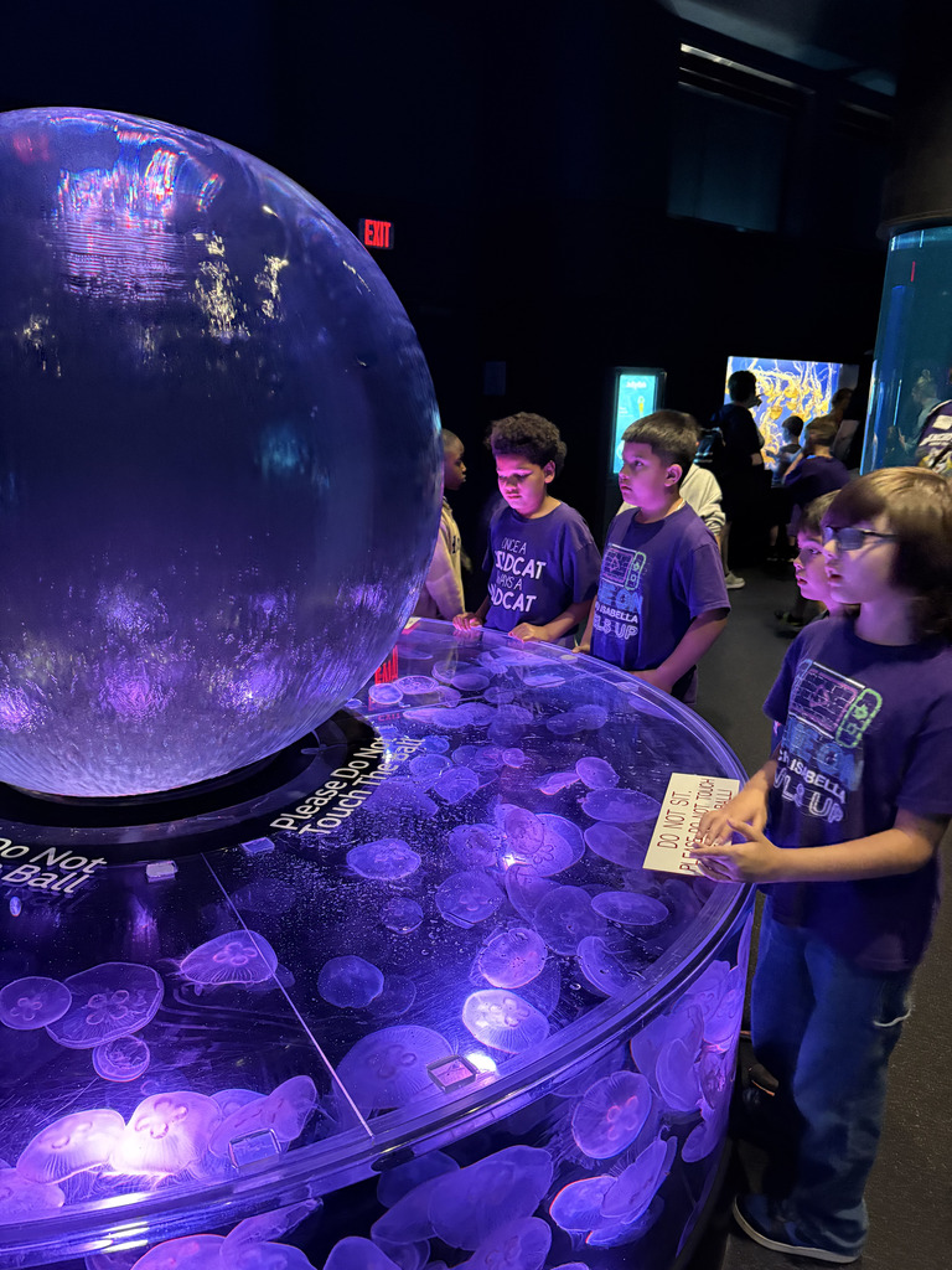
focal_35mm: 26
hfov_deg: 53.1
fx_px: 953
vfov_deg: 67.3
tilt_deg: -15.3
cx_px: 476
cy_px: 635
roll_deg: -1.3
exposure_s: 1/25
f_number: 1.6
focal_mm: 5.96
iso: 800
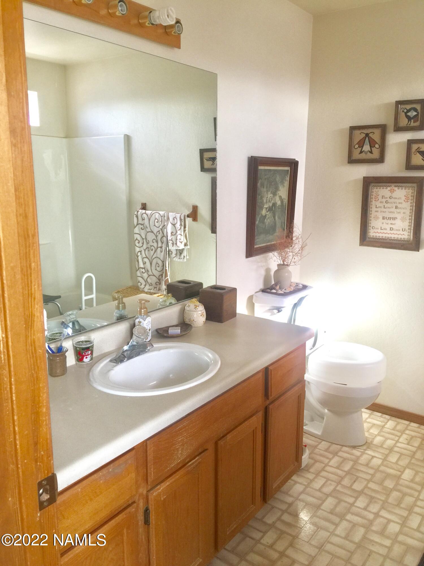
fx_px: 474
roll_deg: +1.3
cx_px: 212
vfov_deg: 61.7
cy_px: 283
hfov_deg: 48.2
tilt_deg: -10.7
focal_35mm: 29
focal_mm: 4.15
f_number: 2.2
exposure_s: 1/40
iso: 32
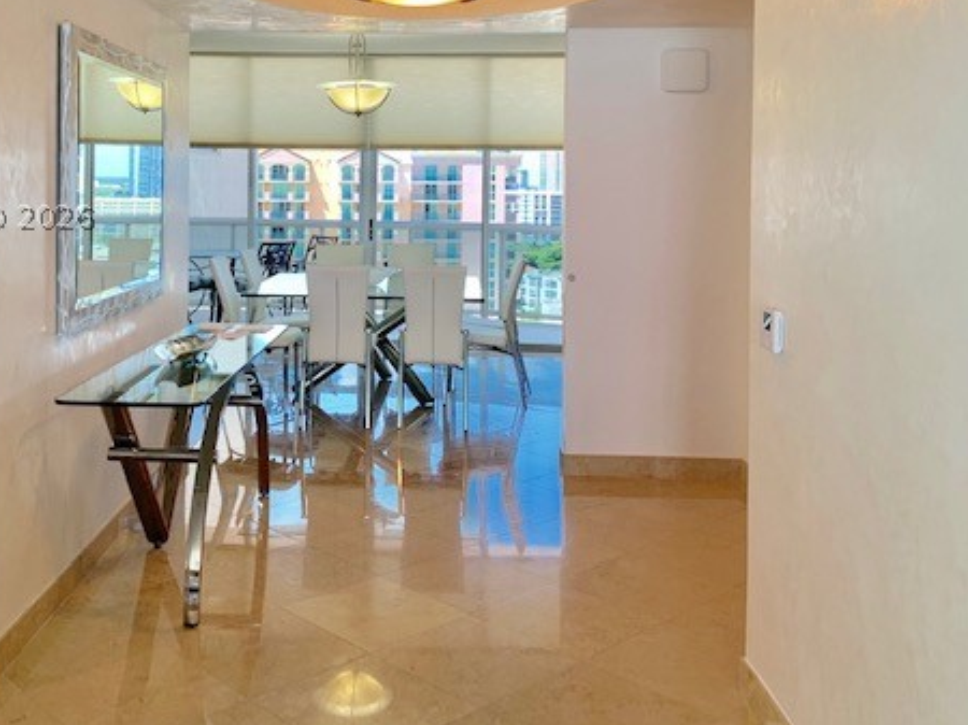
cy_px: 215
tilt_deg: -0.6
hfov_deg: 49.6
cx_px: 351
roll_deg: -0.4
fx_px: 1034
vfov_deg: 38.0
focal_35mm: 37
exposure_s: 1/122
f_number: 1.8
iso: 40
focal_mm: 4.25
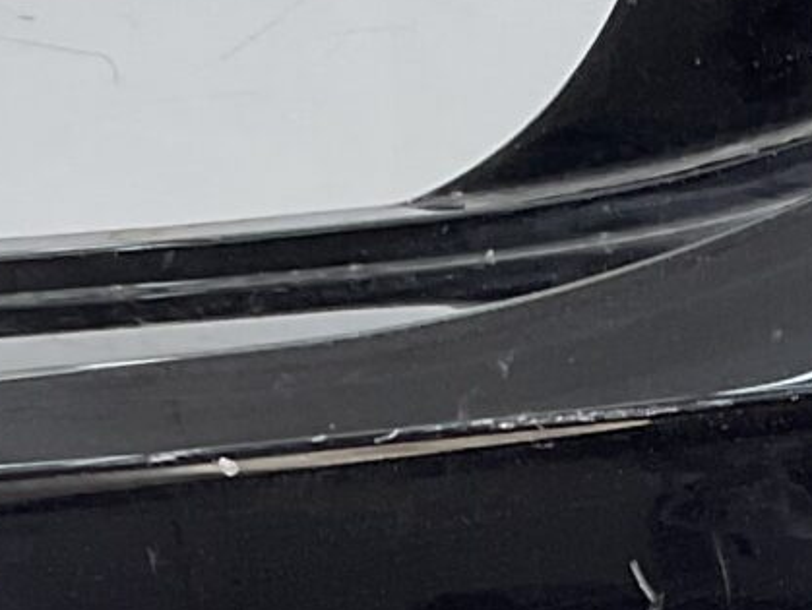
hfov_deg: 11.0
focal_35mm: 177
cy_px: 900
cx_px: 839
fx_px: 4156
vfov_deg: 8.2
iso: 16
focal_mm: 3
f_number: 1.8
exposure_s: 1/197
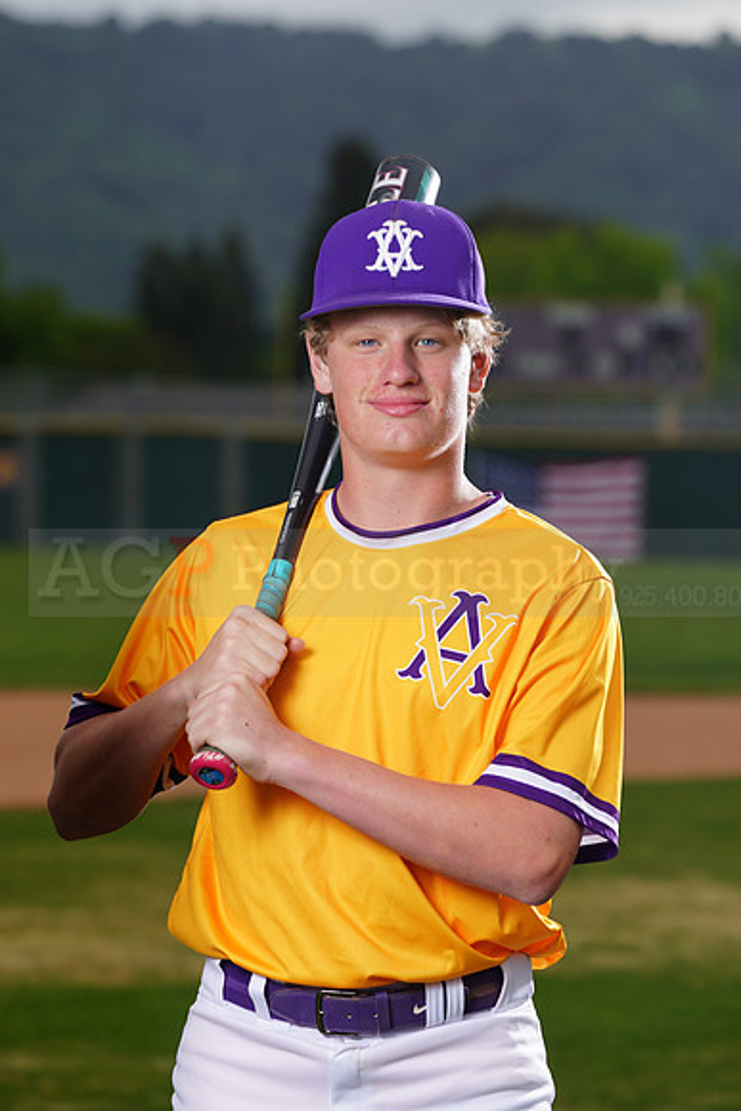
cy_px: 556
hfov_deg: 6.5
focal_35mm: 212
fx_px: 6541
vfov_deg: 9.7
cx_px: 370
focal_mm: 212
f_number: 8
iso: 100
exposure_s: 1/250
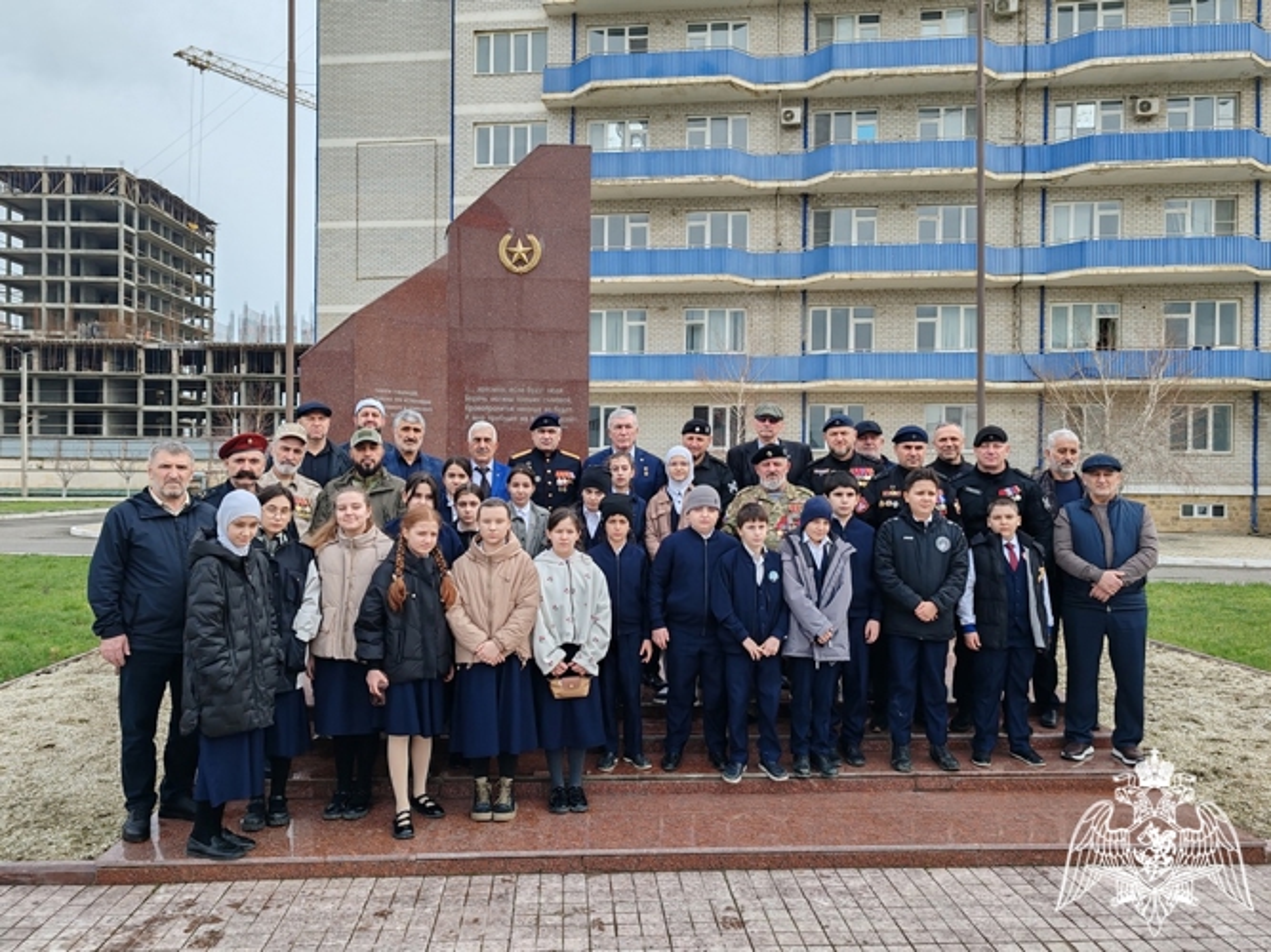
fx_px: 1028
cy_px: 476
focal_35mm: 28
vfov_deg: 49.7
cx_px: 636
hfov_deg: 63.5
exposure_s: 1/530
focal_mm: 6.12
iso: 50
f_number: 1.9
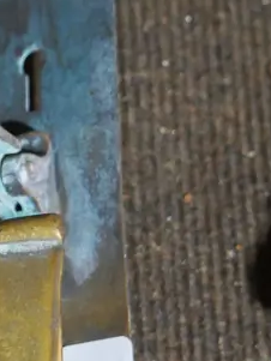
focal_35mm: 109
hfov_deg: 13.3
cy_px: 389
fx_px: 1137
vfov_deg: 17.5
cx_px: -21
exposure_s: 1/60
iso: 640
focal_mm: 16
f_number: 3.6
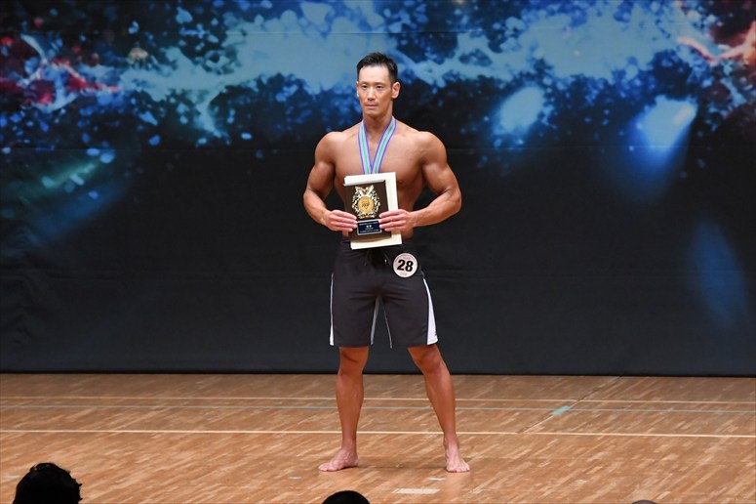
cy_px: 252
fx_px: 5667
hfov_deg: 7.6
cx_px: 378
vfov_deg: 5.1
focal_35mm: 270
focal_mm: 180
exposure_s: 1/400
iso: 6400
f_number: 5.6
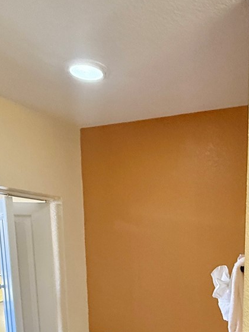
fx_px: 384
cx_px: 226
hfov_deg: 33.9
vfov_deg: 41.5
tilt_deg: -9.8
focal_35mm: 40
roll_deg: -0.3
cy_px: 322
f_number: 2.2
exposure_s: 1/120
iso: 500
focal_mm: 2.22
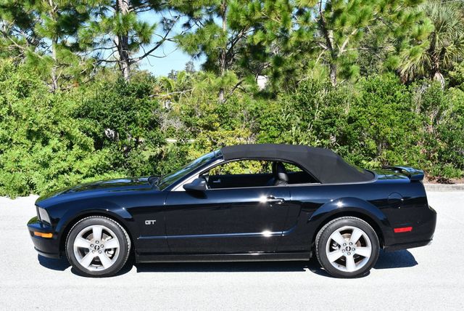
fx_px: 748
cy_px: 156
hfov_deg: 34.5
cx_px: 232
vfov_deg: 23.4
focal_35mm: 58
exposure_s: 1/250
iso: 180
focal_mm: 29
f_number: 8
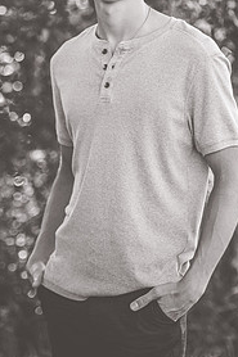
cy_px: 80
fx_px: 1688
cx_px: 127
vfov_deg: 12.1
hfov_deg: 8.1
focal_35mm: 170
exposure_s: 1/2000
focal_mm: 105
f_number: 2.8
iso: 800
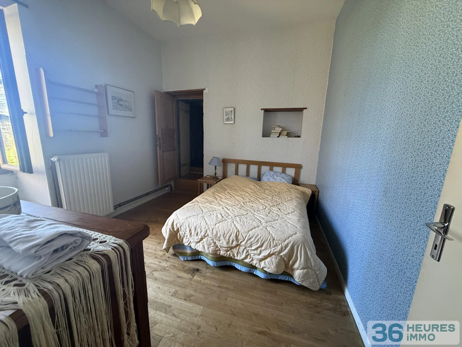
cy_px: 174
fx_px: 187
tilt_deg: -11.4
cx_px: 231
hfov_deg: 102.1
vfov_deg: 85.7
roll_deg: -1.2
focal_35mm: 14
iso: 320
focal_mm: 2.22
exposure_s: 1/50
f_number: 2.2
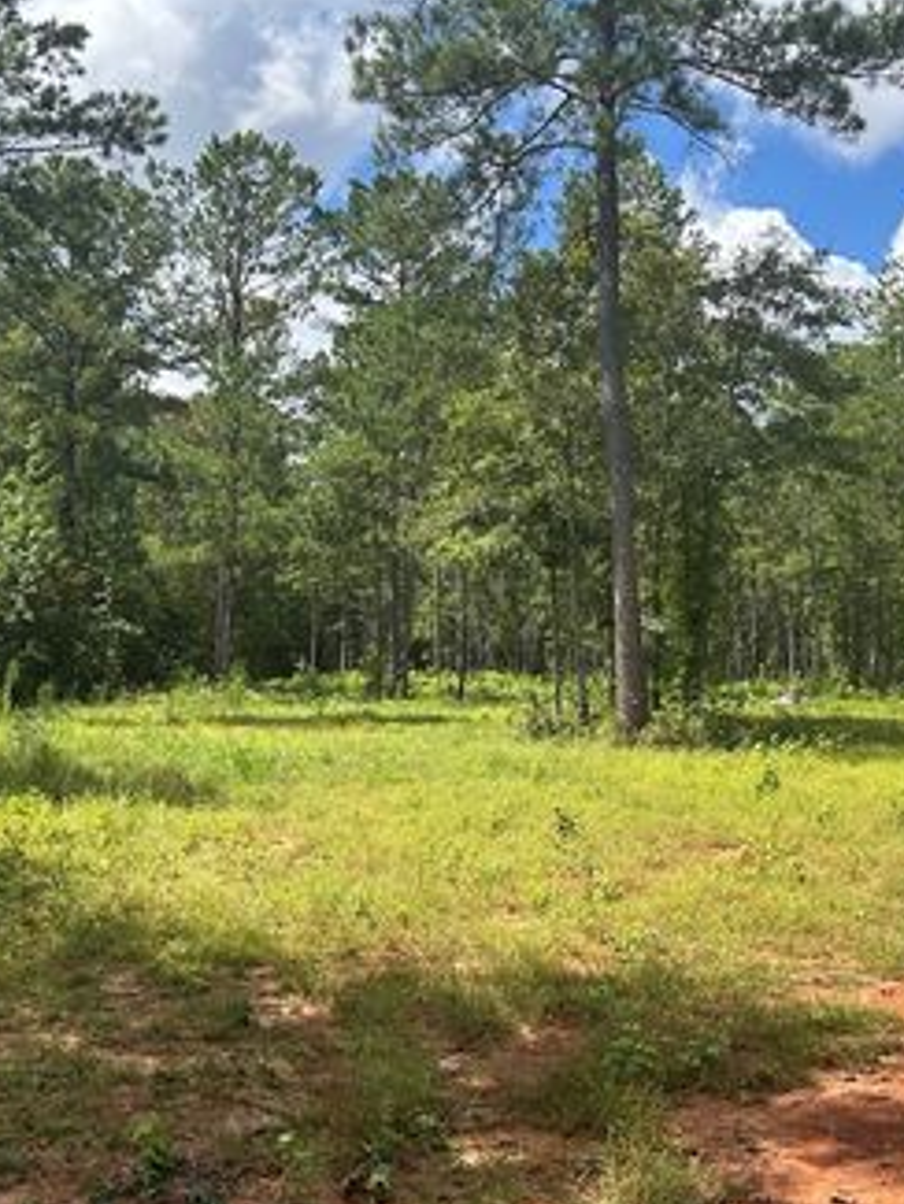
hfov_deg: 35.9
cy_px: 528
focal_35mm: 40
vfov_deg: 46.7
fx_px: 1392
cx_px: 519
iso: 50
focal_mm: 5.7
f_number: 1.5
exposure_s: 1/2841
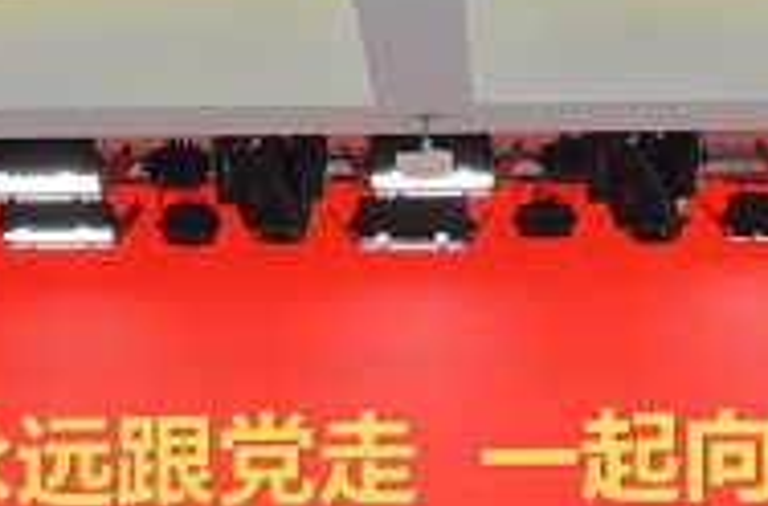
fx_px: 3660
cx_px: 429
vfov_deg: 7.8
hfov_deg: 12.0
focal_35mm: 172
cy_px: 696
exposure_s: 1/160
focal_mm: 27
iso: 2000
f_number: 6.3
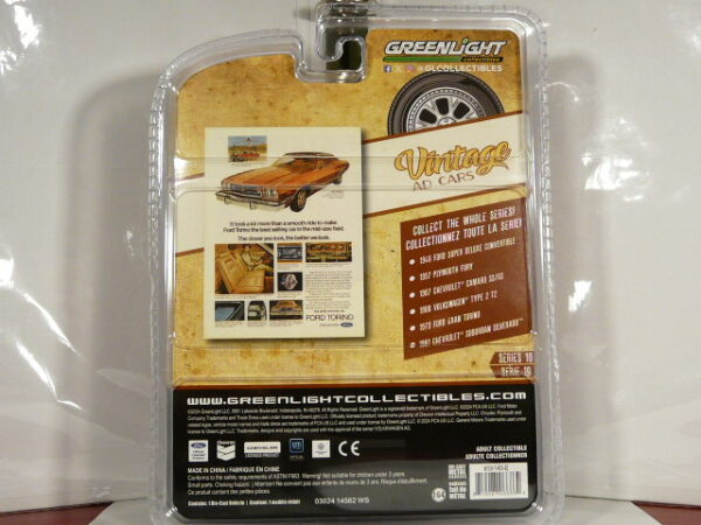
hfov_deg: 46.8
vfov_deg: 36.0
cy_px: 262
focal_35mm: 40
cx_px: 350
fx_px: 810
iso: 100
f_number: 2.8
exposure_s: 1/60
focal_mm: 4.6
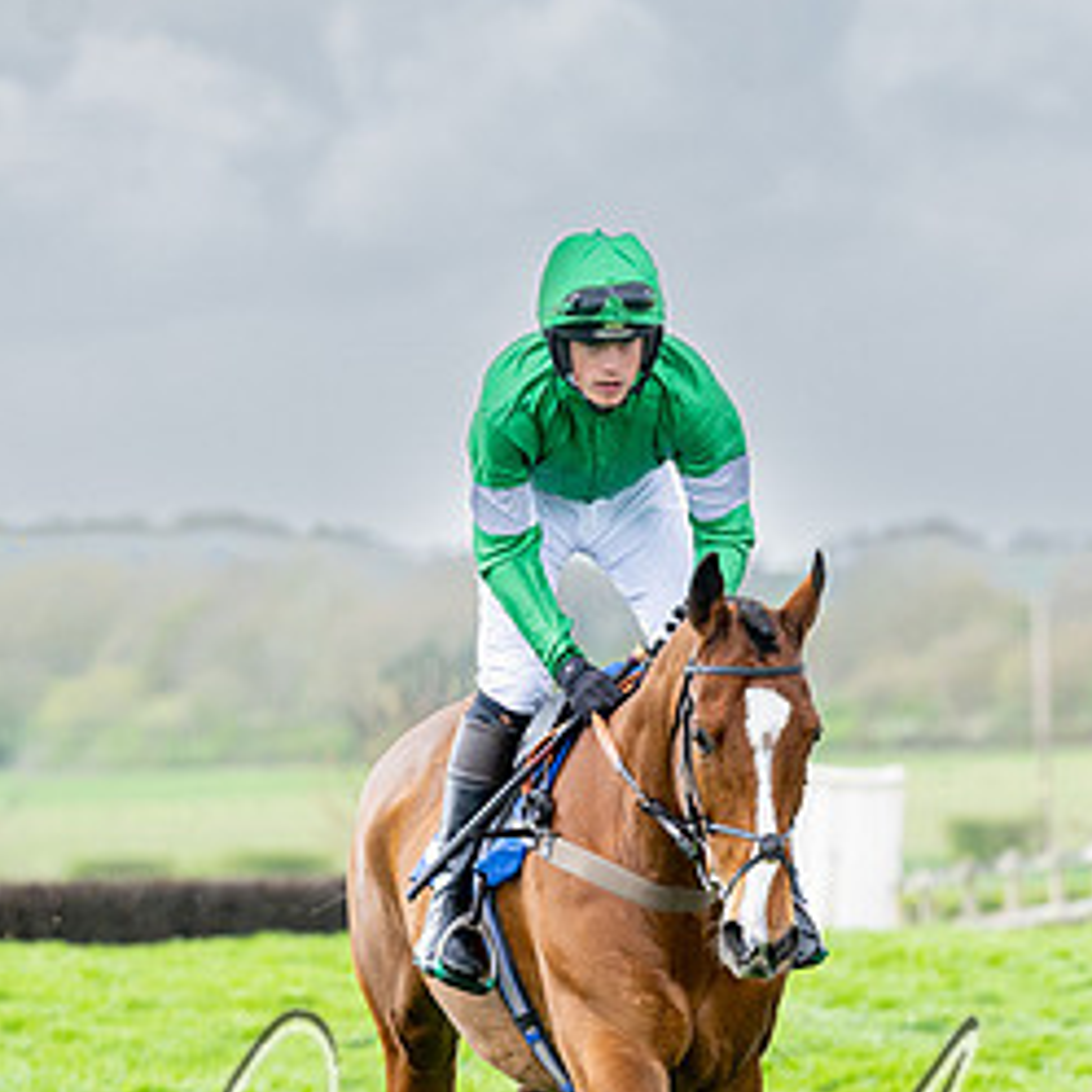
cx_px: 820
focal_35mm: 418
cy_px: 1017
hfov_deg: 4.2
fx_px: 14919
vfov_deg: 4.2
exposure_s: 1/1000
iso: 400
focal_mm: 160
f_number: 4
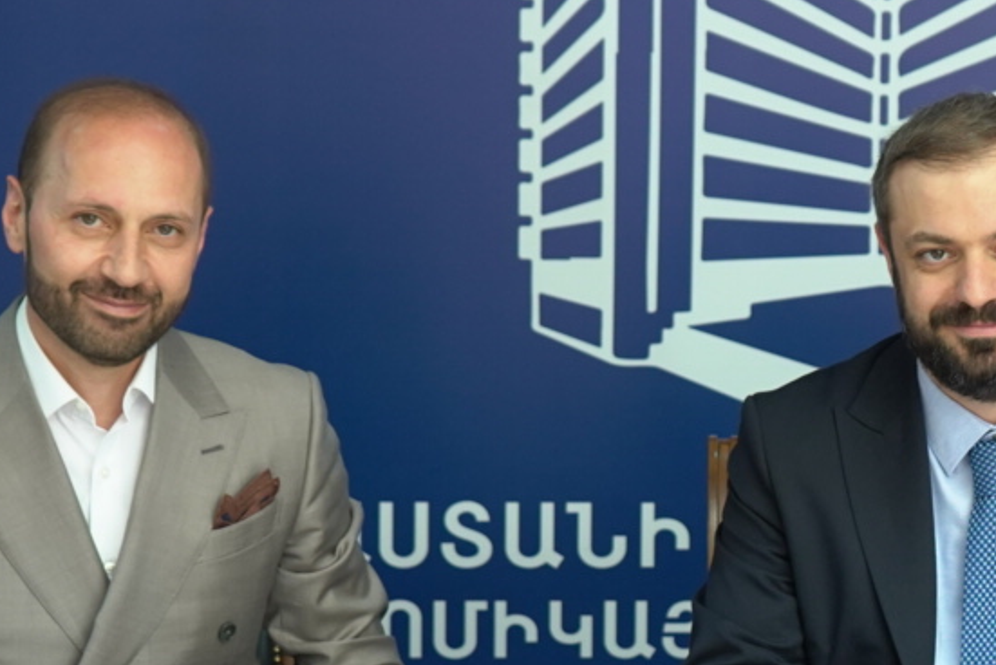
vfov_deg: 10.4
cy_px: 385
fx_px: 3654
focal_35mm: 132
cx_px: 913
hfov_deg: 15.3
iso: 1250
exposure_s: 1/100
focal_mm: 45
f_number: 4.5
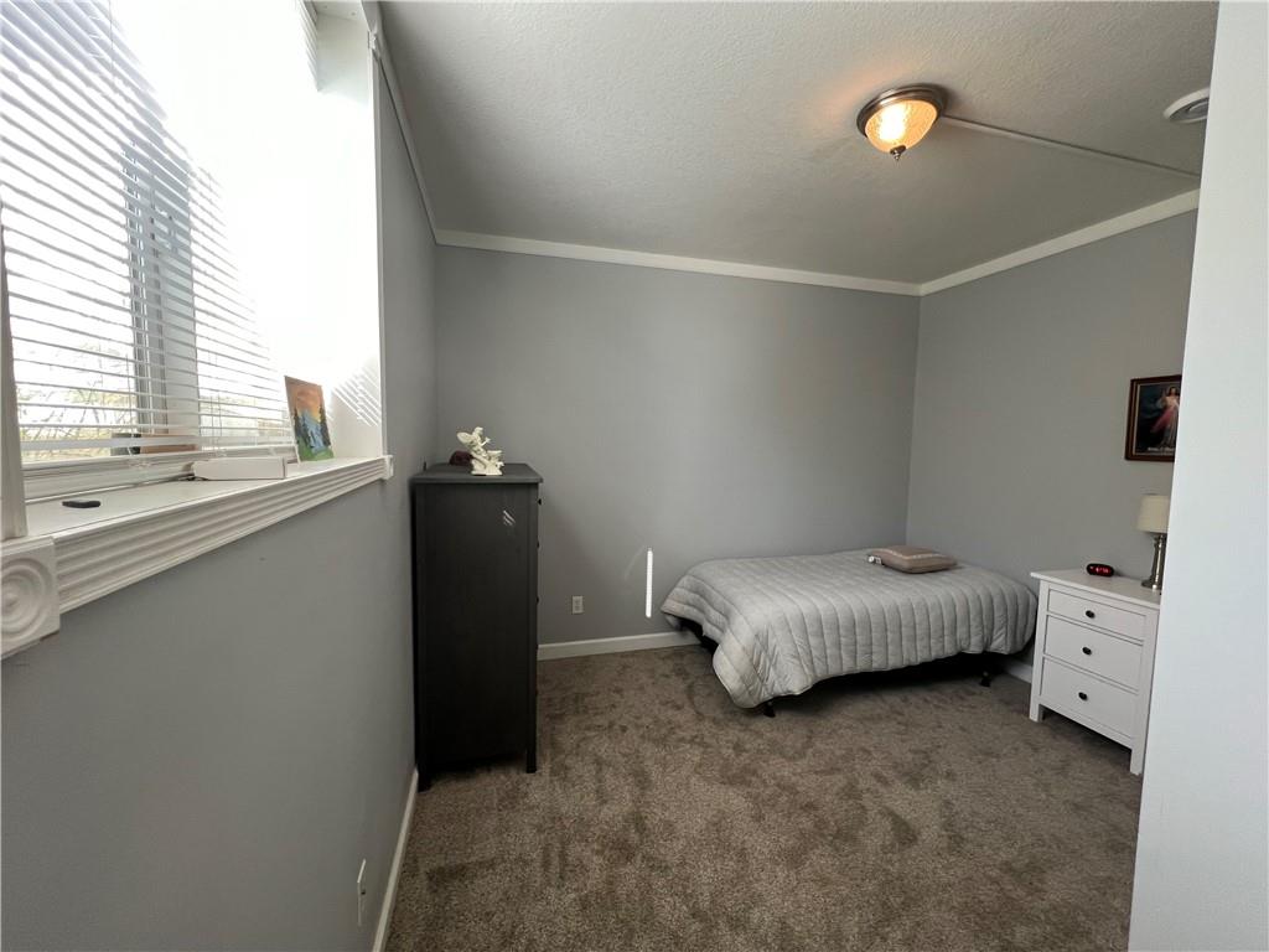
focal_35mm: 13
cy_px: 476
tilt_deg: -4.6
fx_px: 477
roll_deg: -2.2
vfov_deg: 89.9
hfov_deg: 106.2
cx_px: 634
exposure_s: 1/120
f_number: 1.8
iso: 160
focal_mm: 1.57
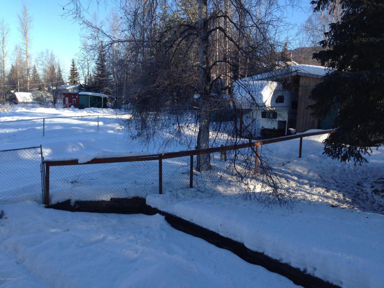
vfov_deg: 42.9
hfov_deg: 55.4
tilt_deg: -6.4
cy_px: 144
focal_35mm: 33
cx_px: 192
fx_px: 366
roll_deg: -2.0
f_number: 2.4
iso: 50
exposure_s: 1/661
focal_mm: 4.12
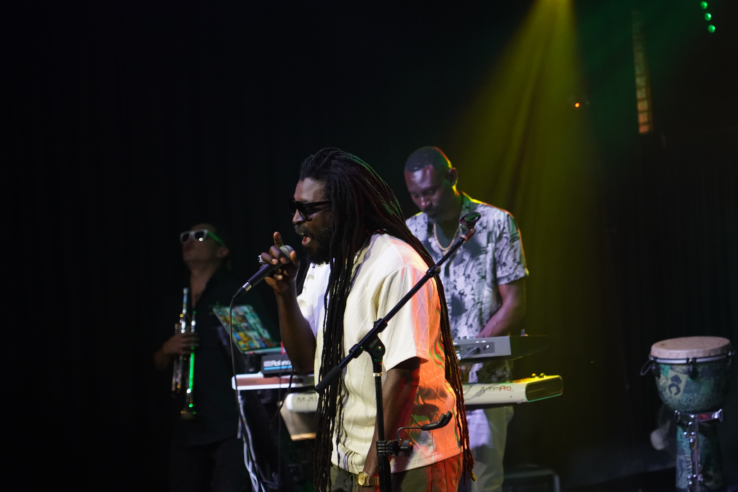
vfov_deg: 13.0
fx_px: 2152
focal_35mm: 105
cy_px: 246
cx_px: 369
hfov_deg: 19.5
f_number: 4
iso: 6400
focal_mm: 105
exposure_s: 1/125
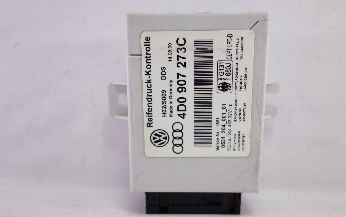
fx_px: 273
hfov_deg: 64.6
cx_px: 171
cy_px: 111
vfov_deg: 43.2
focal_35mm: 29
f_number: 2.2
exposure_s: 1/80
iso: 125
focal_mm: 10.4
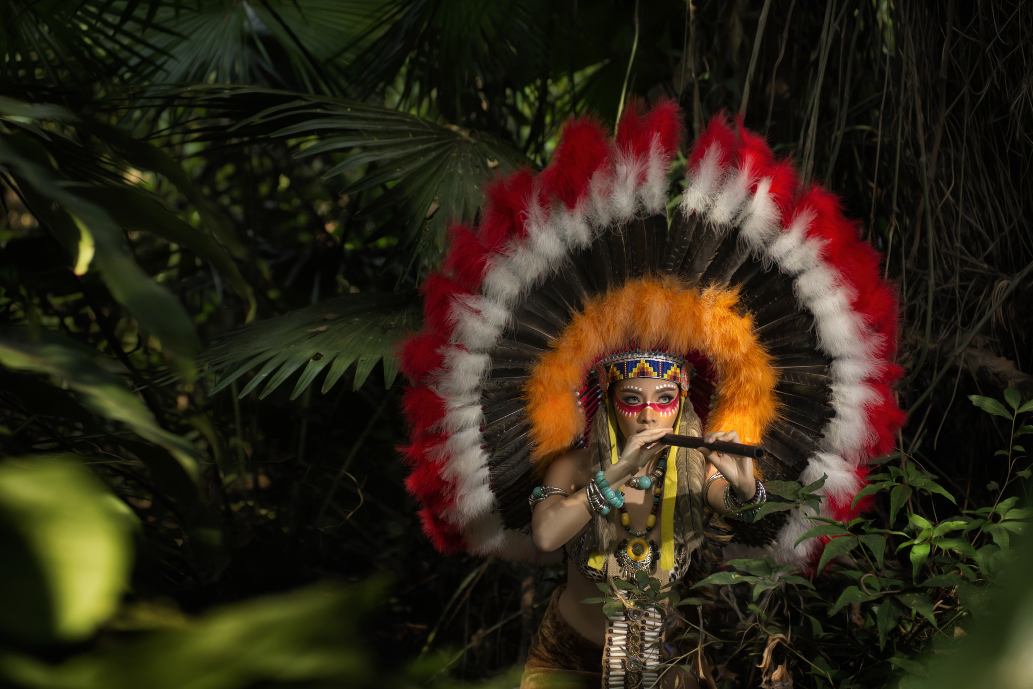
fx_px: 2296
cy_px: 344
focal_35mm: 80
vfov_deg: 17.1
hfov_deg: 25.4
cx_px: 516
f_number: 4
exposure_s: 1/200
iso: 200
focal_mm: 80
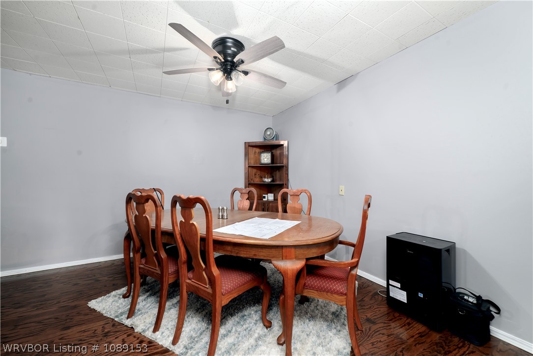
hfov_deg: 104.2
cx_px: 266
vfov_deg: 81.2
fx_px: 207
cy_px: 178
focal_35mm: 14
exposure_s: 1/160
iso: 400
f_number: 7.1
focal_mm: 14
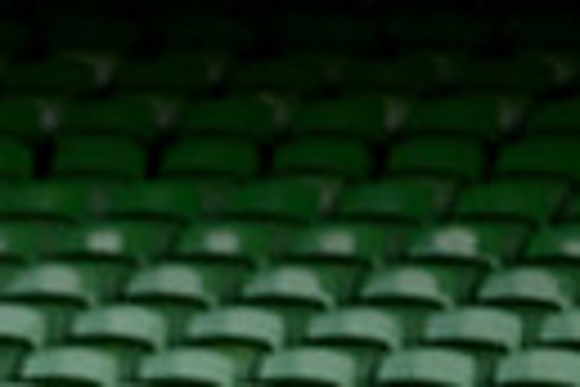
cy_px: 790
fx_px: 28885
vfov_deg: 0.8
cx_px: -544
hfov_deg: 1.1
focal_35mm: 1793
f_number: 3.2
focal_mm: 400
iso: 400
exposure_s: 1/1600
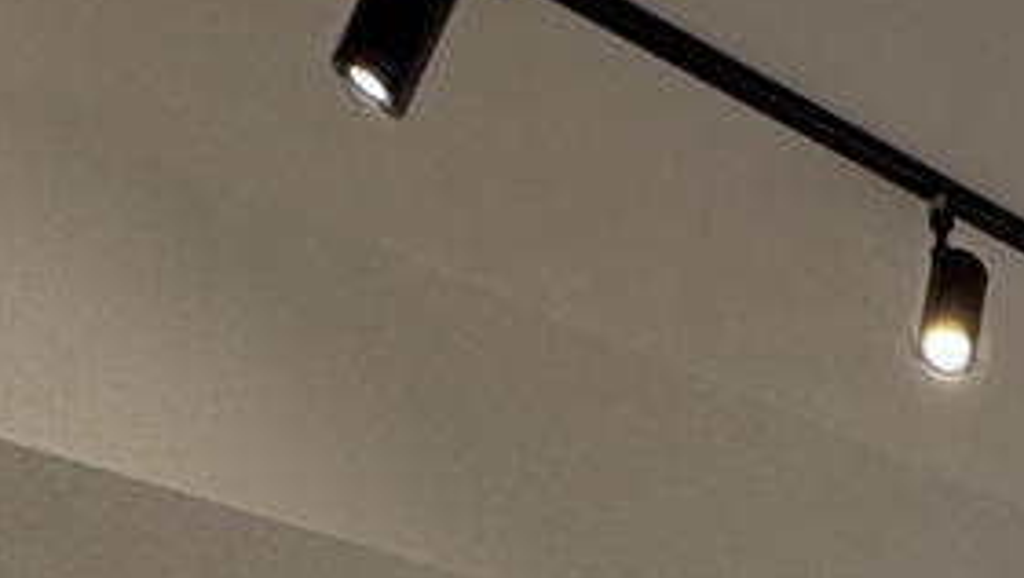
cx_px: 1048
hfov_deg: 28.1
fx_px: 1902
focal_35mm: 70
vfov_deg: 12.0
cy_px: 1562
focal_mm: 2.22
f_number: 2.2
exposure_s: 1/578
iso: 64
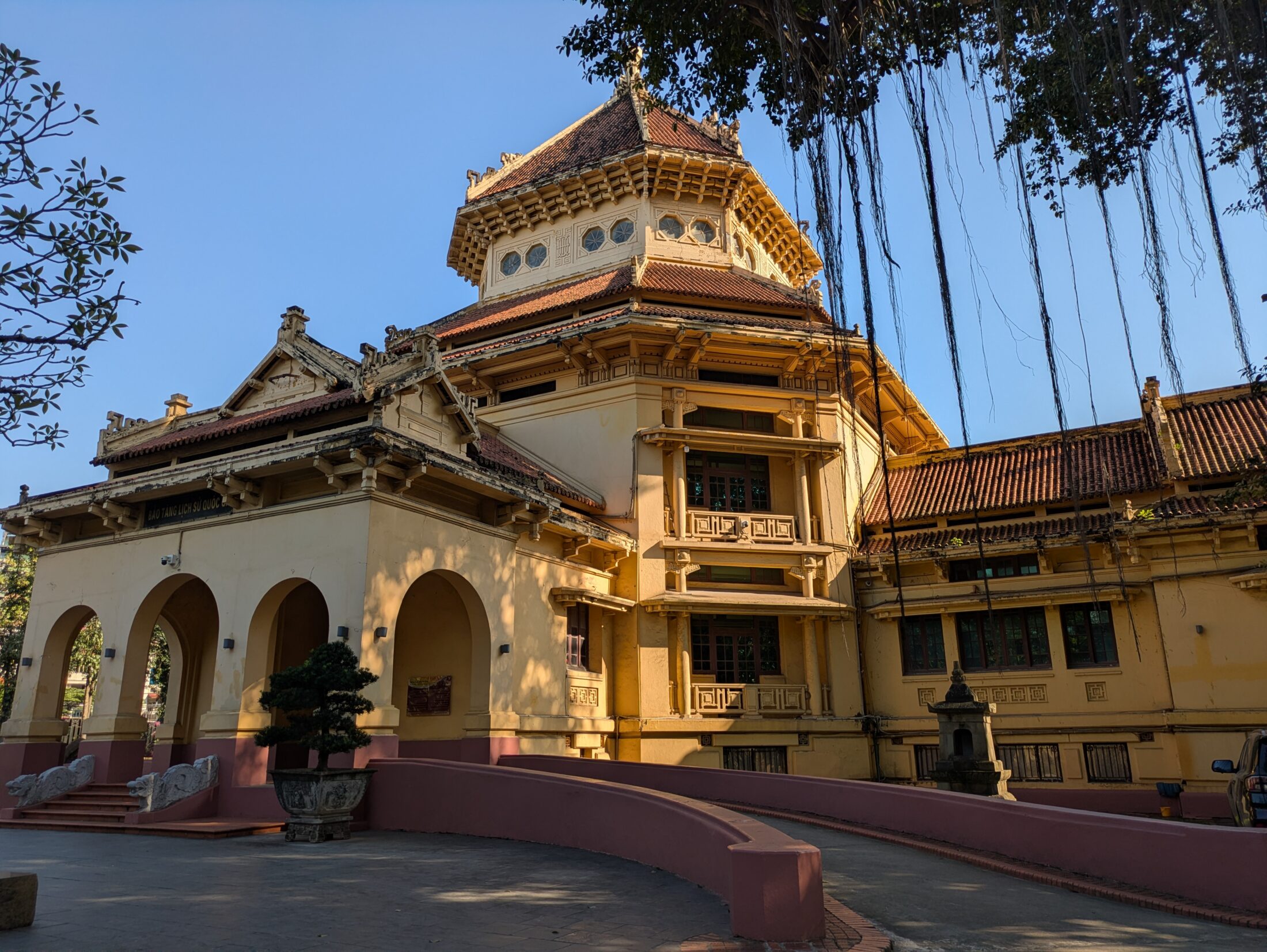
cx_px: 634
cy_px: 476
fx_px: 915
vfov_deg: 54.9
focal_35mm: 25
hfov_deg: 69.4
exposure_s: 1/1616
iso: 46
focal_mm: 5.43
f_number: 1.89
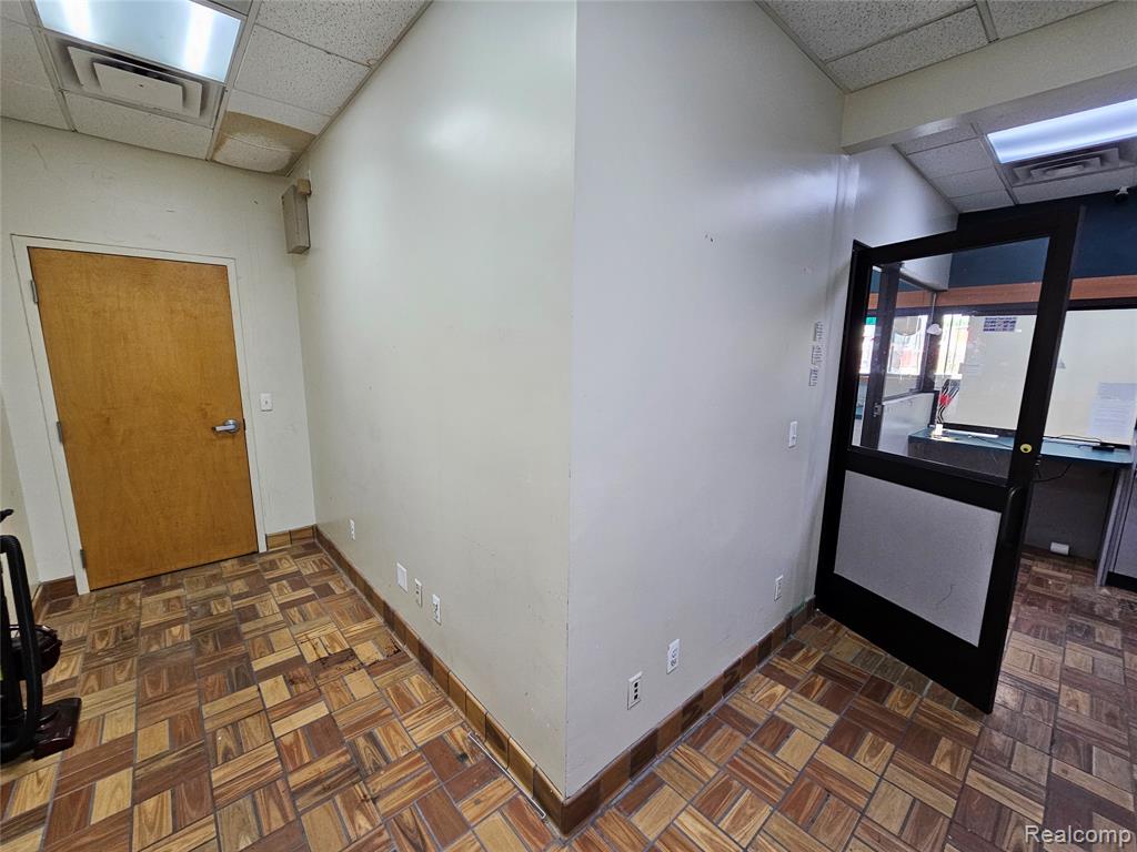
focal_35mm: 13
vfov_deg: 89.9
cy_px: 426
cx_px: 568
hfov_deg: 106.2
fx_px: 427
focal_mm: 2.2
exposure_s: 1/60
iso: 250
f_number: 2.2
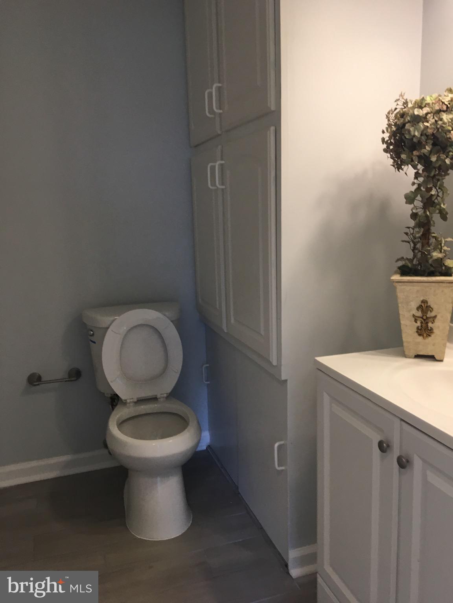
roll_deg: -0.2
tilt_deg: -8.3
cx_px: 226
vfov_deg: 61.7
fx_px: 506
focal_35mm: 29
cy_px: 302
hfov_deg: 48.2
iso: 32
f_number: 2.2
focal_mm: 4.15
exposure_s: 1/30
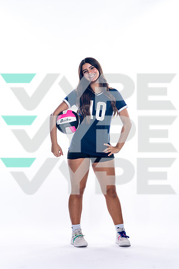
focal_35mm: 108
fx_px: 805
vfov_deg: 18.9
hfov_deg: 12.7
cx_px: 90
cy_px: 134
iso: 400
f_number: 5.6
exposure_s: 1/250
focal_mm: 108
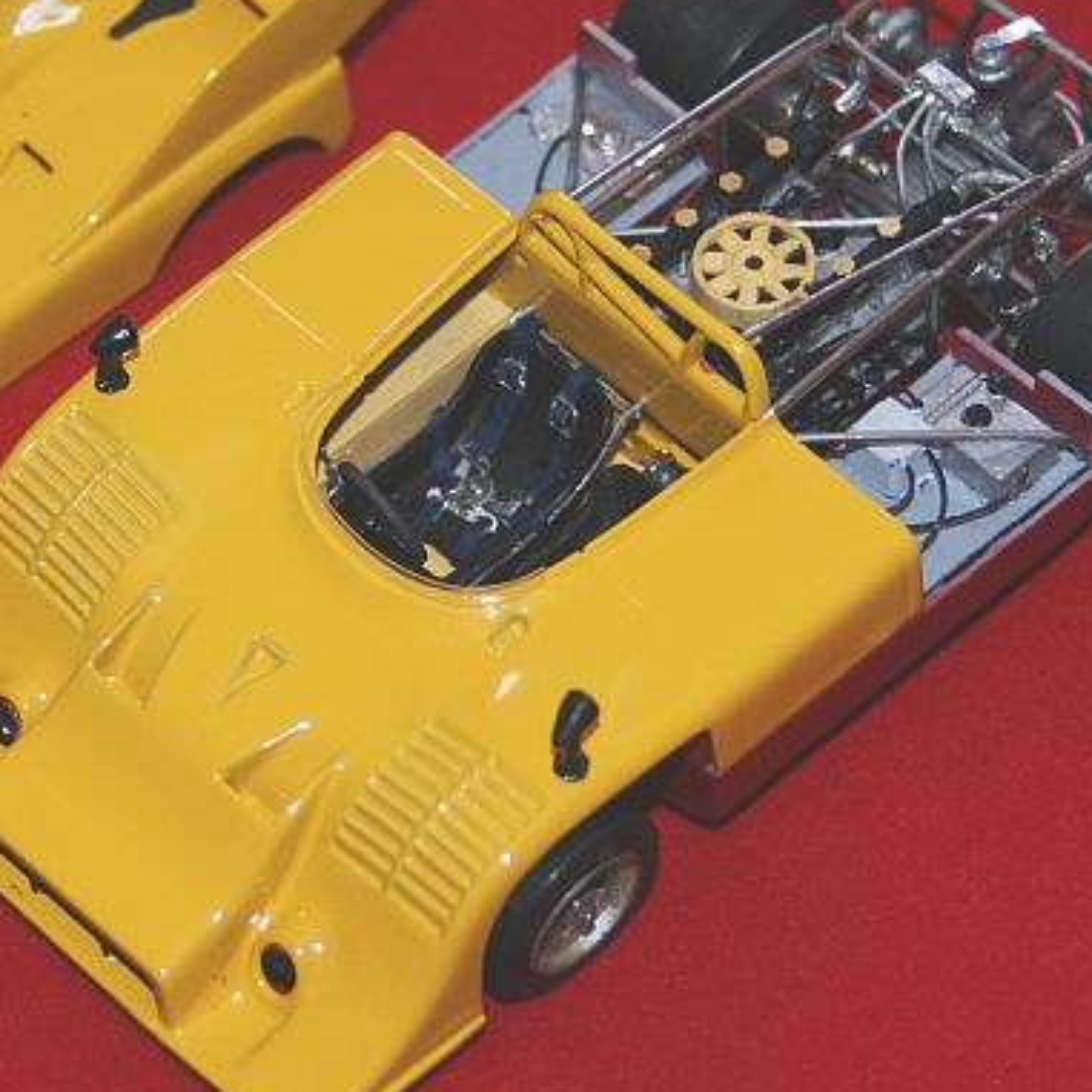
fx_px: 5746
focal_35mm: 161
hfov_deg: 10.8
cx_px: 367
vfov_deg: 10.9
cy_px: 545
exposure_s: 1/125
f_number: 5.6
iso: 400
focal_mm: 60
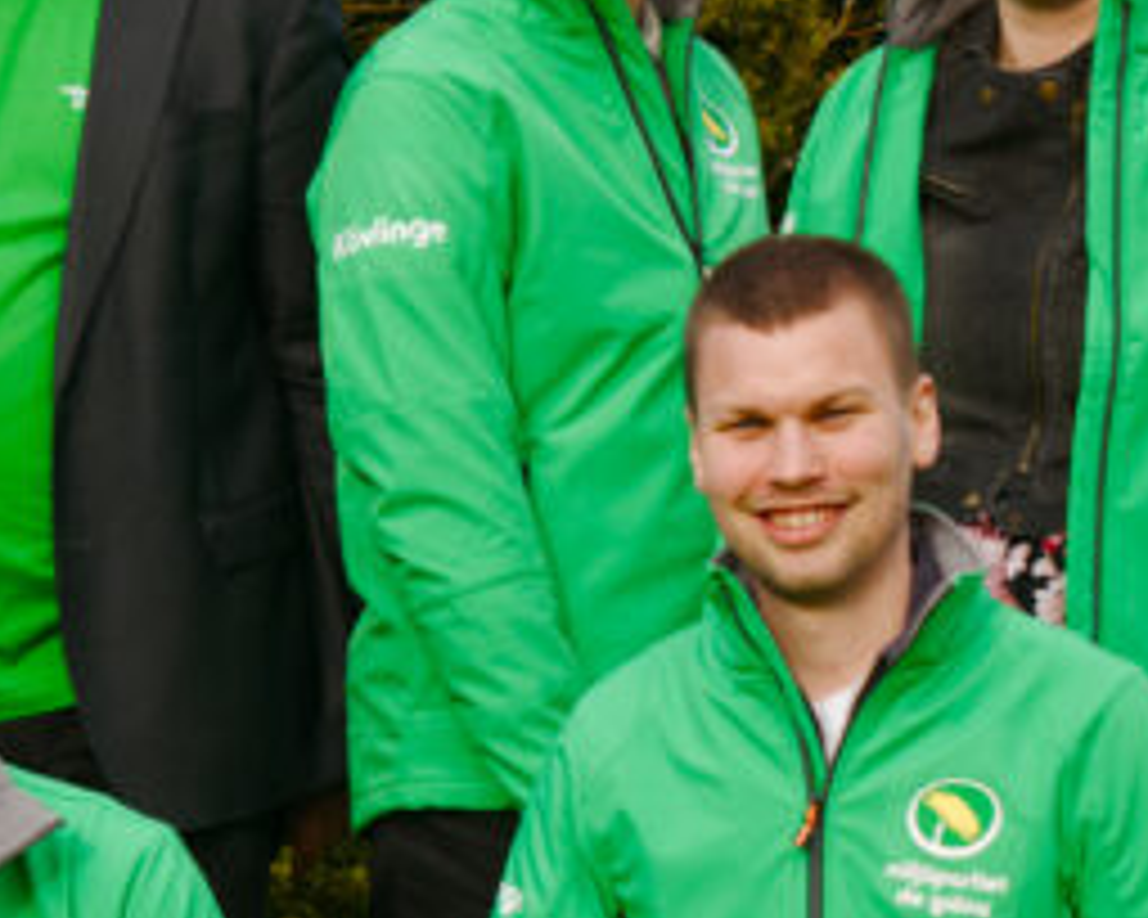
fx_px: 8324
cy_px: 693
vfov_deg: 6.3
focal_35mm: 245
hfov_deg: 7.8
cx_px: -18
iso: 100
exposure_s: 1/160
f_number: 5
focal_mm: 65
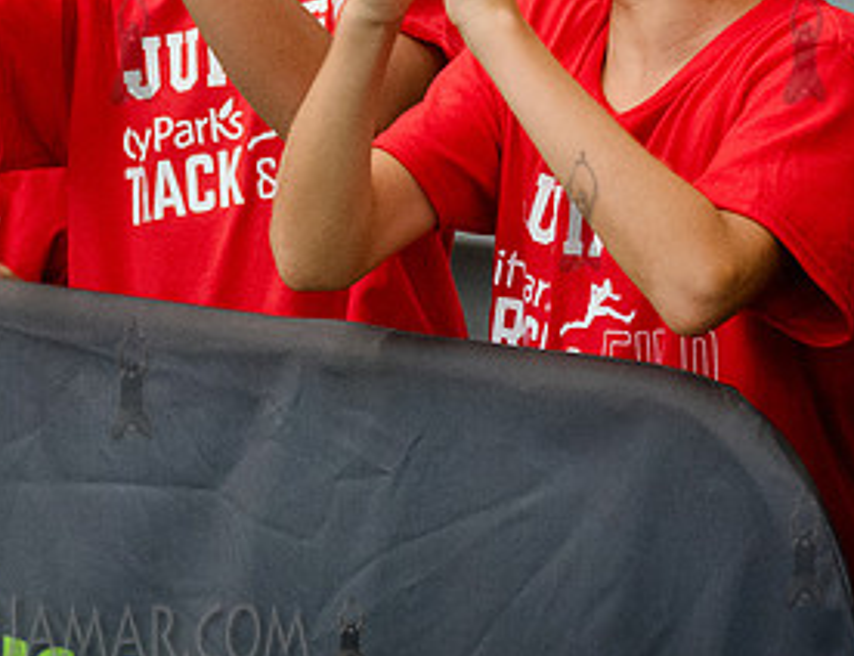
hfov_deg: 9.4
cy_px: -41
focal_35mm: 208
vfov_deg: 7.2
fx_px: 5176
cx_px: 387
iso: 6400
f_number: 4
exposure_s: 1/1000
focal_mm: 80
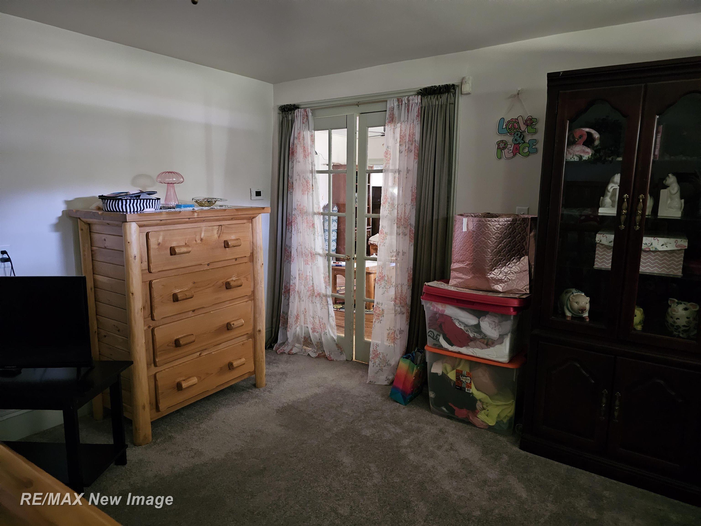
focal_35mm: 23
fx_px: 466
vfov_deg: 58.9
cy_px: 263
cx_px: 350
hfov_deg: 73.9
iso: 1250
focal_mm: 6.3
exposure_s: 1/24
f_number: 1.7
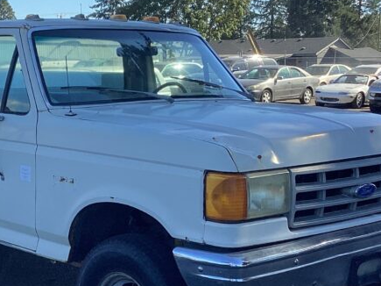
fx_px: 803
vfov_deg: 20.1
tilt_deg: -9.2
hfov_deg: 26.4
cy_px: 183
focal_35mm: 73
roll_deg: +0.6
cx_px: 96
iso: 25
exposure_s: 1/715
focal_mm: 3.3
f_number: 2.4
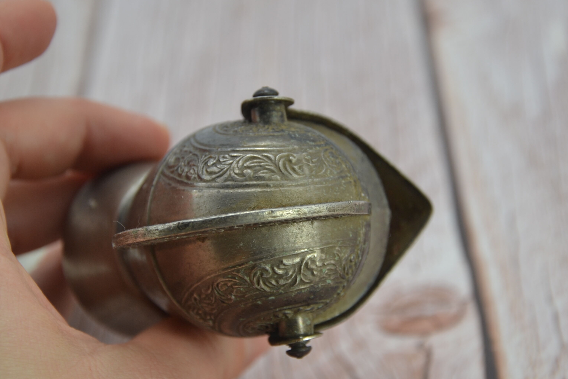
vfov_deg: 10.5
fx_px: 2067
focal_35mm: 131
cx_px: 309
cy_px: 209
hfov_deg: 15.6
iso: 140
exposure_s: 1/125
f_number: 5.6
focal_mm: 58
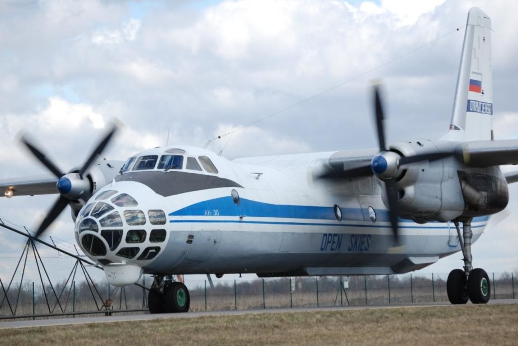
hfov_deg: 13.7
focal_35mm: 150
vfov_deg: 9.1
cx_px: 259
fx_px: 2158
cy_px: 173
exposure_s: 1/640
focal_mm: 100
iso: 200
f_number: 6.3
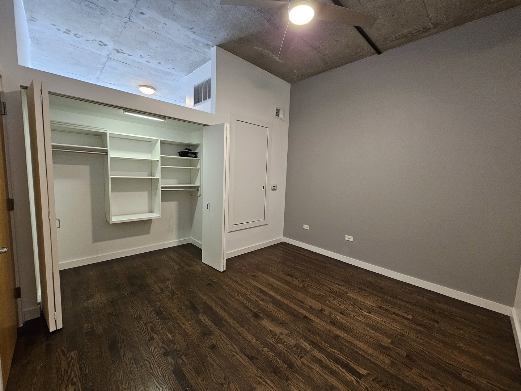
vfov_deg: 89.9
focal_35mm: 13
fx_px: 196
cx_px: 260
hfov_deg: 106.2
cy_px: 196
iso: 400
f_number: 2.2
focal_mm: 2.2
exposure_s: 1/30
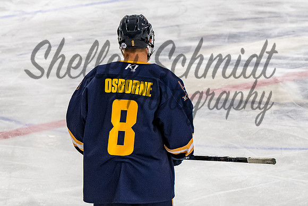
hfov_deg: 12.3
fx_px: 1432
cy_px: 110
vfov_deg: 8.2
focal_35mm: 167
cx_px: 122
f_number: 4
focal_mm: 70
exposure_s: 1/800
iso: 2500
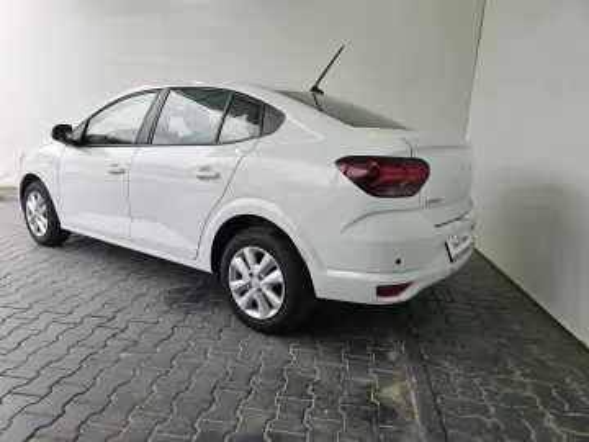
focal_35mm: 23
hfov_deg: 73.9
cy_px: 221
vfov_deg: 58.9
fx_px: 391
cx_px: 294
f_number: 1.7
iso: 10
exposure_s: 1/173
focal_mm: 6.3
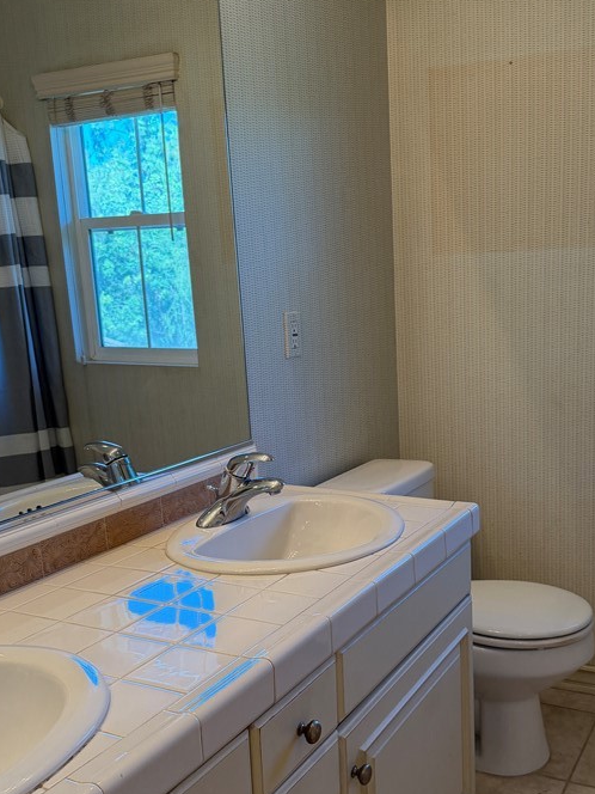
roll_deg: +1.4
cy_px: 444
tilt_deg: -11.6
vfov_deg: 50.0
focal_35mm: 37
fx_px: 848
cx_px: 389
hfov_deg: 38.3
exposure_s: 1/221
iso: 200
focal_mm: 6.76
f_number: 1.78
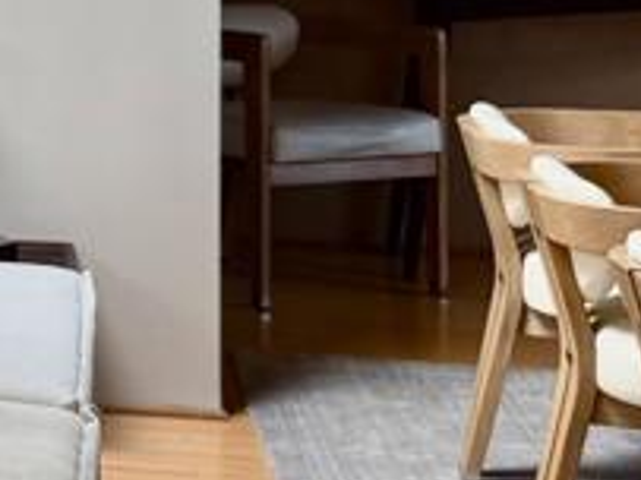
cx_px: -837
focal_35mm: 121
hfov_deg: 12.9
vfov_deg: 12.2
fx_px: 2239
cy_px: 303
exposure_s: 1/263
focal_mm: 6.76
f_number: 1.78
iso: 100
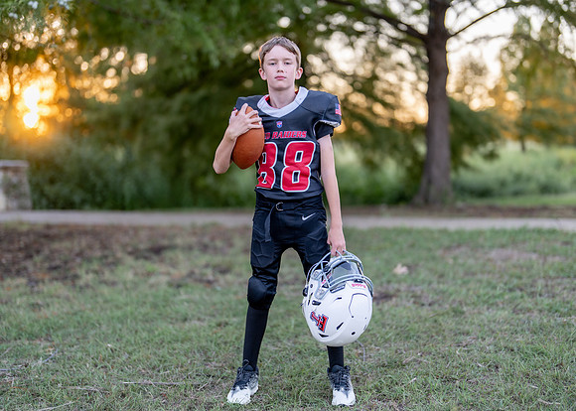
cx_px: 295
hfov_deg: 34.4
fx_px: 929
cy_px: 194
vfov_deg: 24.9
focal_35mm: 57
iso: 100
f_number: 1.2
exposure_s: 1/320
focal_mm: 50
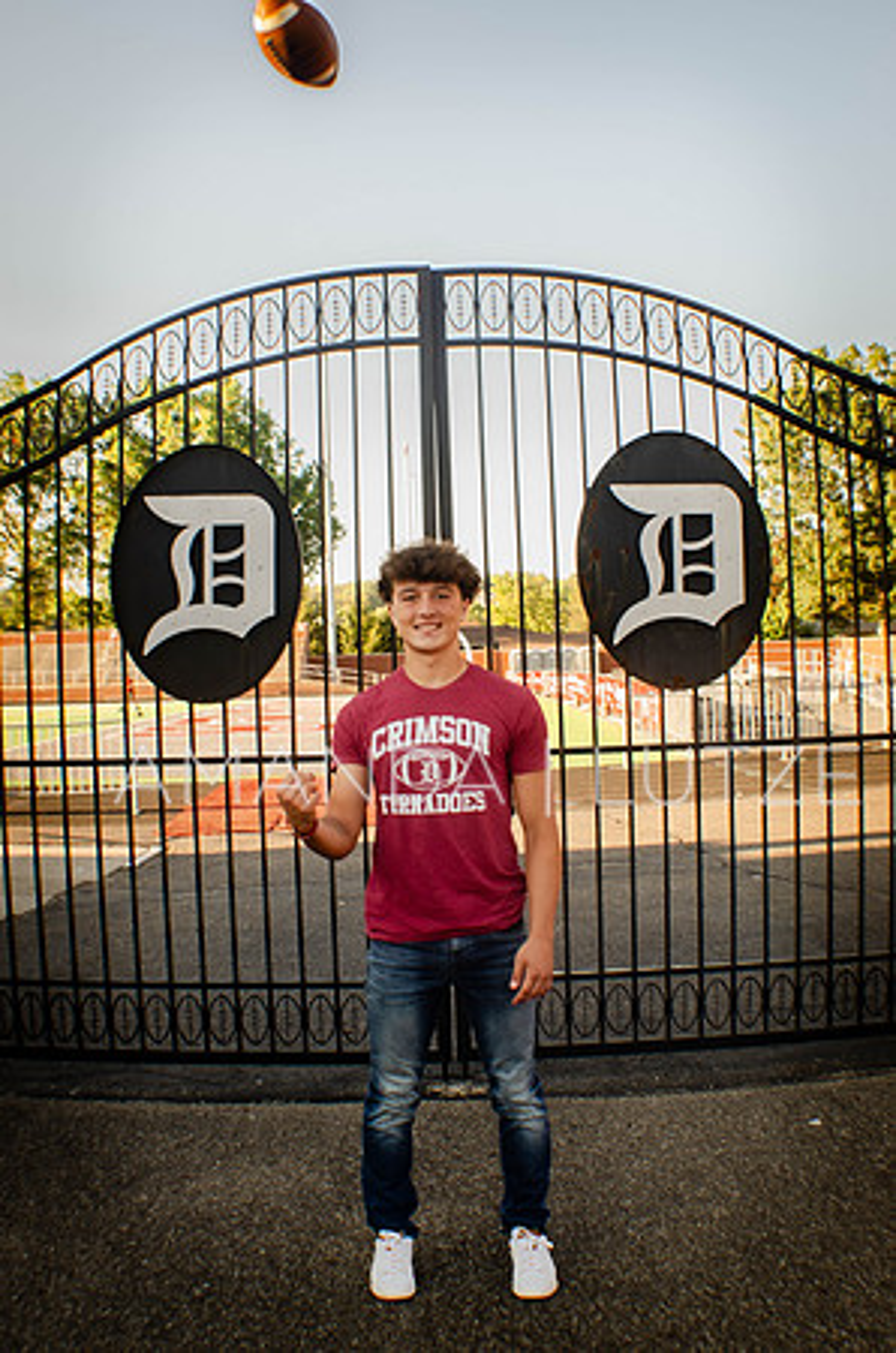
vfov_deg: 37.9
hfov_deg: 25.6
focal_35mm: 52
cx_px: 448
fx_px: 1969
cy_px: 676
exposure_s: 1/160
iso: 200
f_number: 6.3
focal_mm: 35
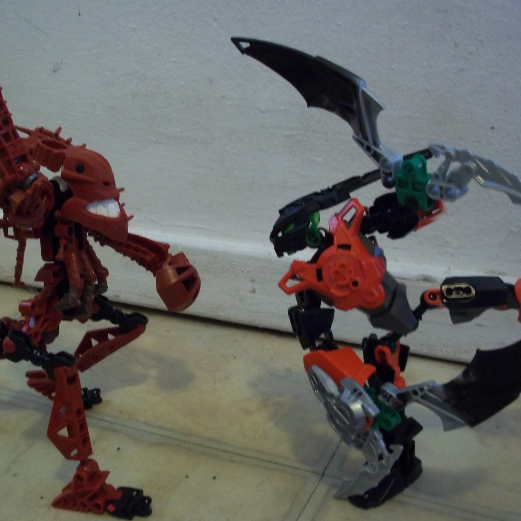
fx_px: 732
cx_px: 221
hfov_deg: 39.1
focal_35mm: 43
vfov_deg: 39.2
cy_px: 261
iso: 320
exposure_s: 1/8
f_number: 3.1
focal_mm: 6.5
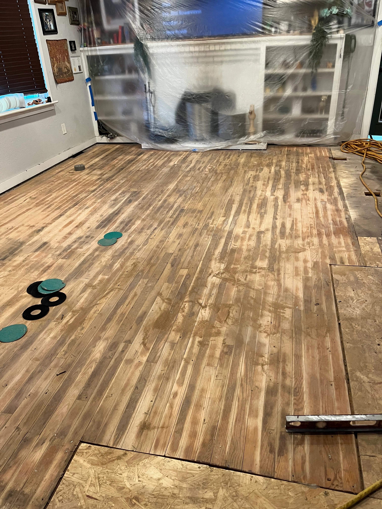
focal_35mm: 26
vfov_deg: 67.3
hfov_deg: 53.1
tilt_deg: -27.5
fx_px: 383
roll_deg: +5.3
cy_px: 254
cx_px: 191
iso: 250
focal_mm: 5.1
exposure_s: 1/60
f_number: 1.6
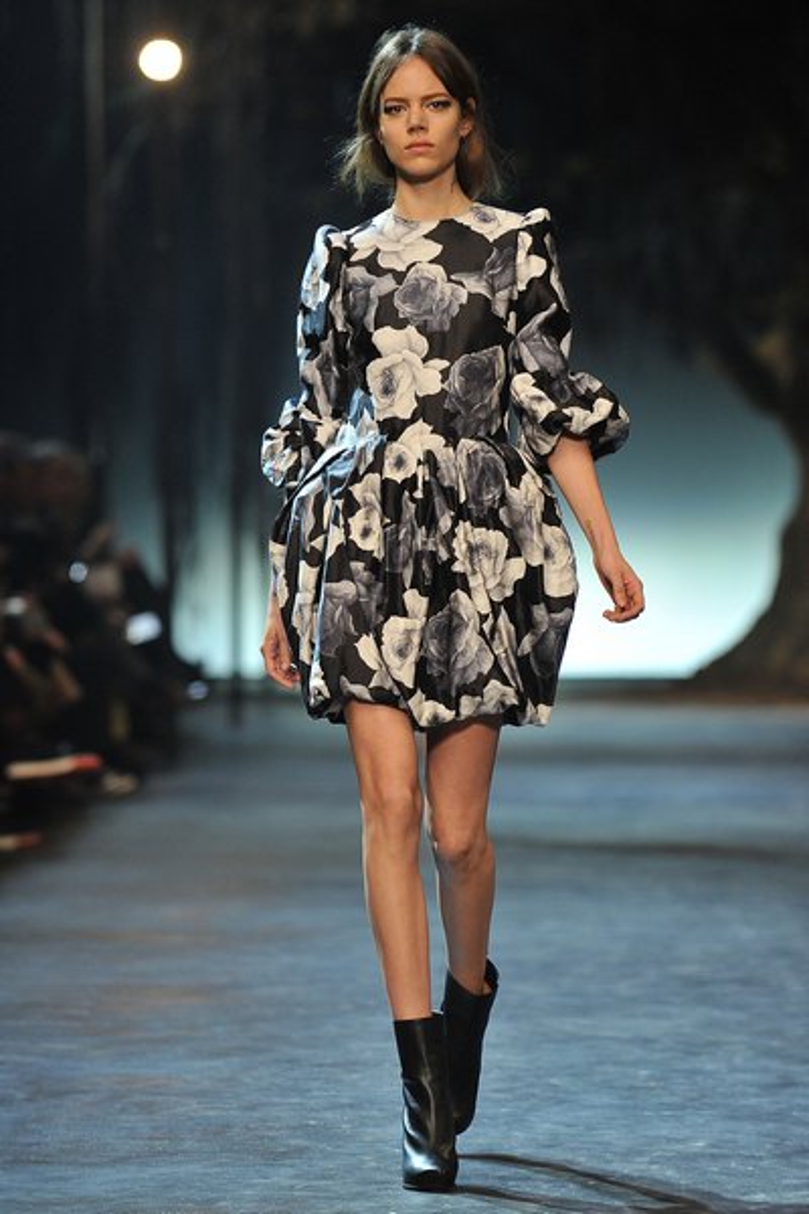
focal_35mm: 200
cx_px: 404
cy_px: 607
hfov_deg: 6.9
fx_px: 6741
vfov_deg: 10.3
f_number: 3.5
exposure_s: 1/800
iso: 2500
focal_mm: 200
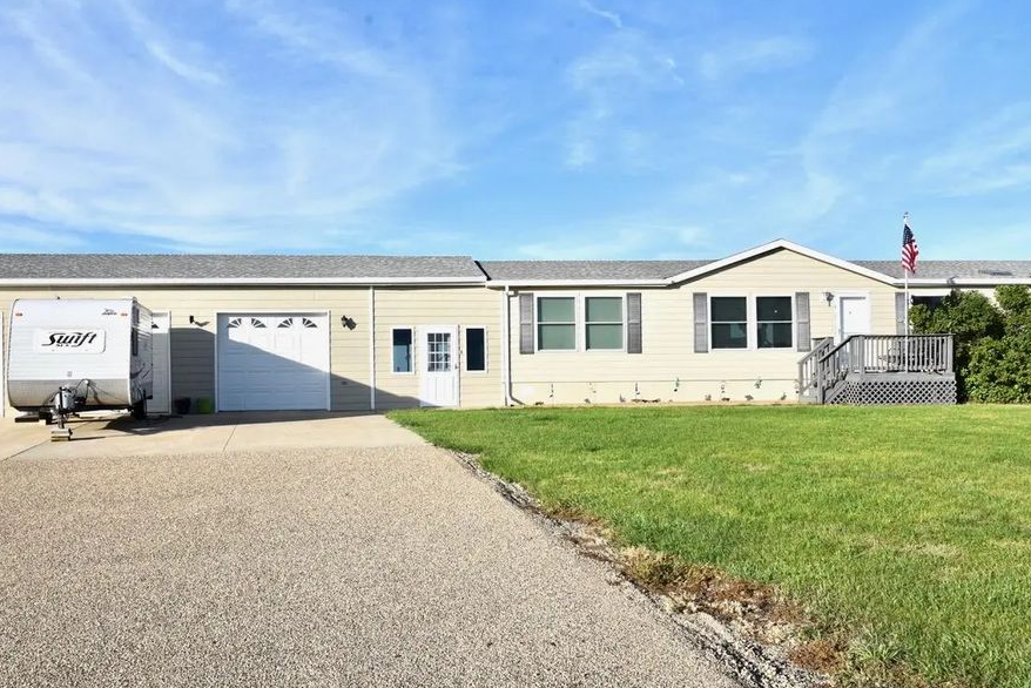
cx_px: 434
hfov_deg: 65.1
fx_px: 802
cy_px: 359
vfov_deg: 46.4
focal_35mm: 28
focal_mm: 24
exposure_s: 1/400
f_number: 10
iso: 200
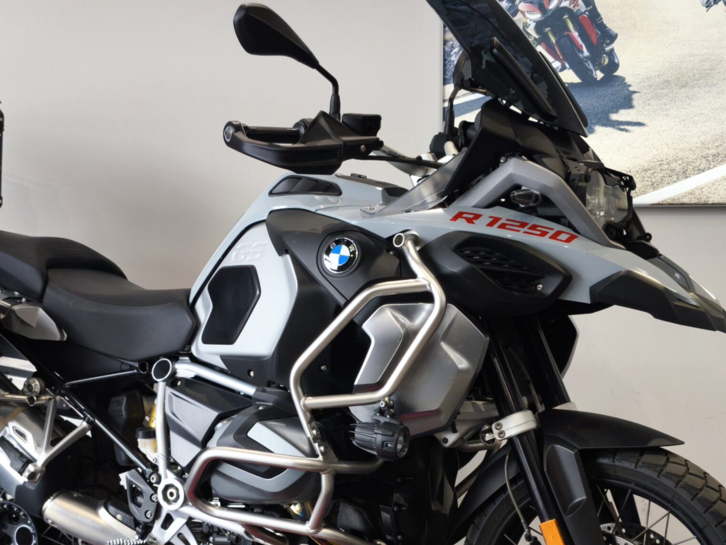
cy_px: 386
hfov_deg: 25.3
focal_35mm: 77
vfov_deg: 19.1
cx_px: 278
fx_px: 1615
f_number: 1.6
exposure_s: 1/100
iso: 80
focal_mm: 6.57
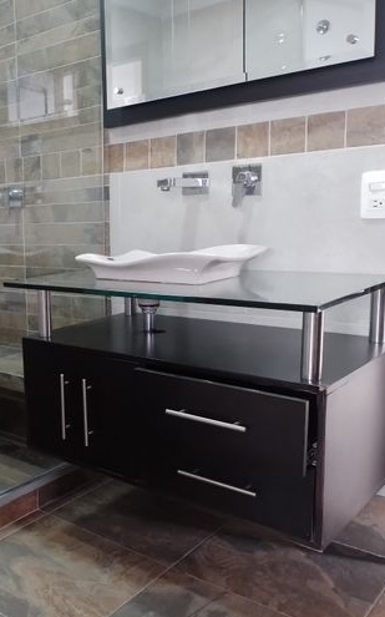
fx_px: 840
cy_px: 309
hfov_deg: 24.7
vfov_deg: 40.3
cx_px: 11
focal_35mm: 50
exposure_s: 1/33.3
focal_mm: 3.94
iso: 336
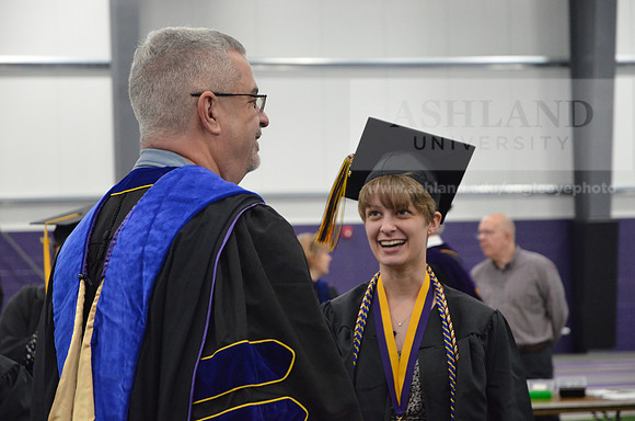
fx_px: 1848
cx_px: 318
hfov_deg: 19.5
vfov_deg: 13.0
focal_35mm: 105
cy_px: 210
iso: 3200
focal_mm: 70
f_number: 4.5
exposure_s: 1/100
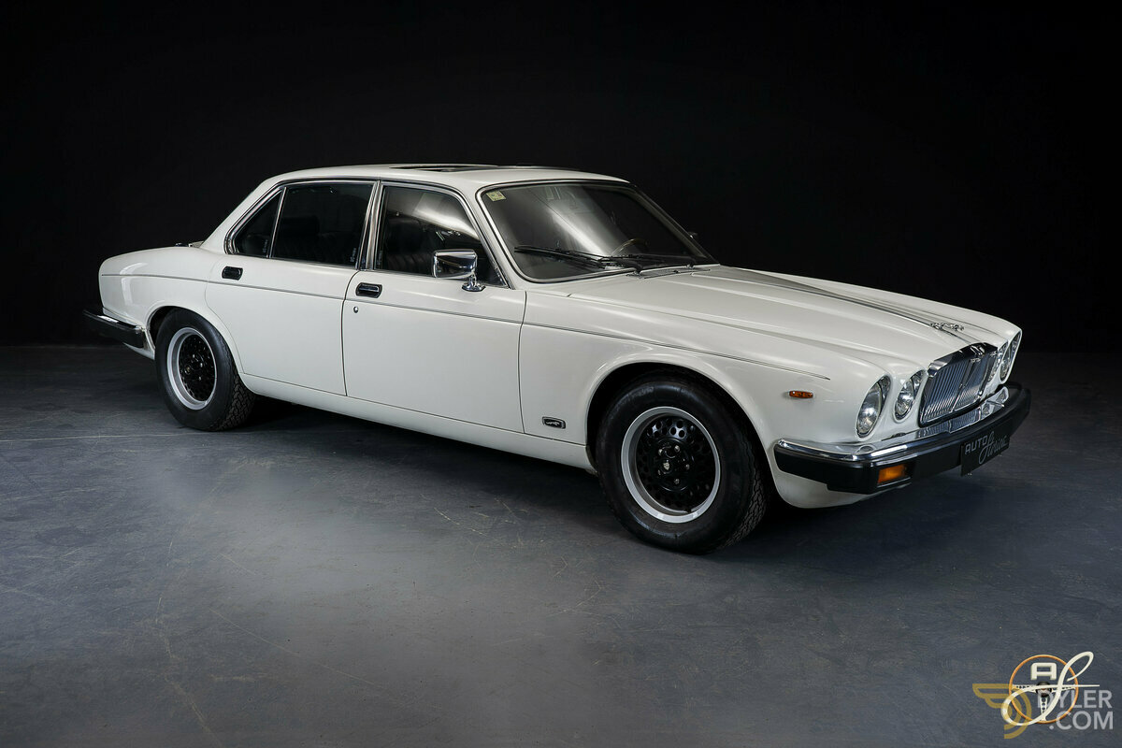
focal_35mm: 36
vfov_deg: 36.9
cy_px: 374
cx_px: 561
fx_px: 1122
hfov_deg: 53.1
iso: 250
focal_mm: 36
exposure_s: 1/6
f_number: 7.1
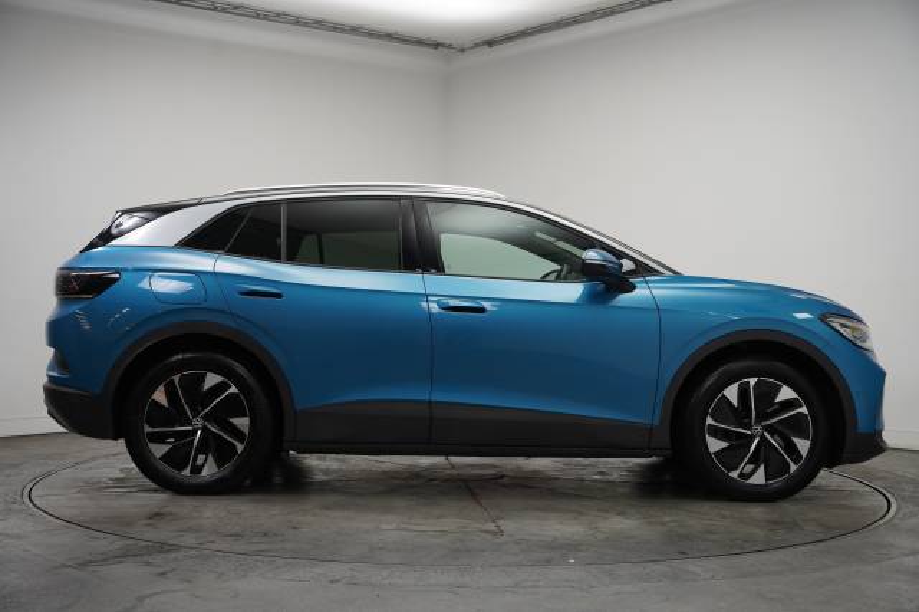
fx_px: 1005
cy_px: 306
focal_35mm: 39
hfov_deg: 49.1
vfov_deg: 33.8
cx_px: 460
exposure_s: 1/160
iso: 1000
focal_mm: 39.4
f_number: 4
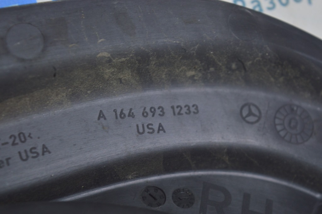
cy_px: 107
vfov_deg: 16.5
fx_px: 737
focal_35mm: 82
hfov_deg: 24.6
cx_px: 161
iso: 400
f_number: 5.6
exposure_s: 1/20
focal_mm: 55
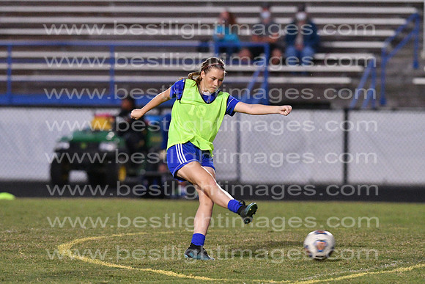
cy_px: 142
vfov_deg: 3.1
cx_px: 212
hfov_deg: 4.6
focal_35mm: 450
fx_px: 5313
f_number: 3.5
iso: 10000
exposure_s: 1/800
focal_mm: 300
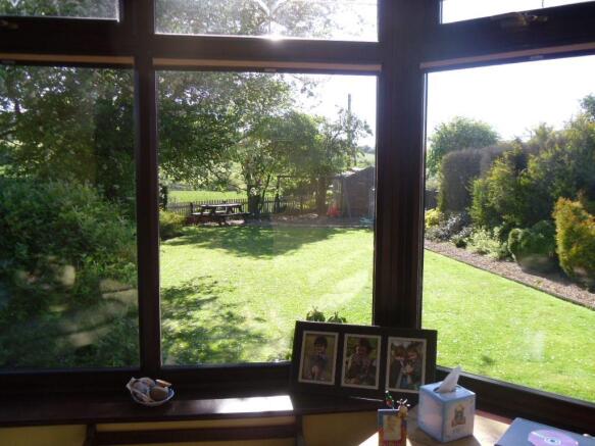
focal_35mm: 31
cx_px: 298
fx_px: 533
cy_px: 223
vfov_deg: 45.4
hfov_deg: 58.4
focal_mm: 5.6
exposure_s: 1/234
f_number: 3.3
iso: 80
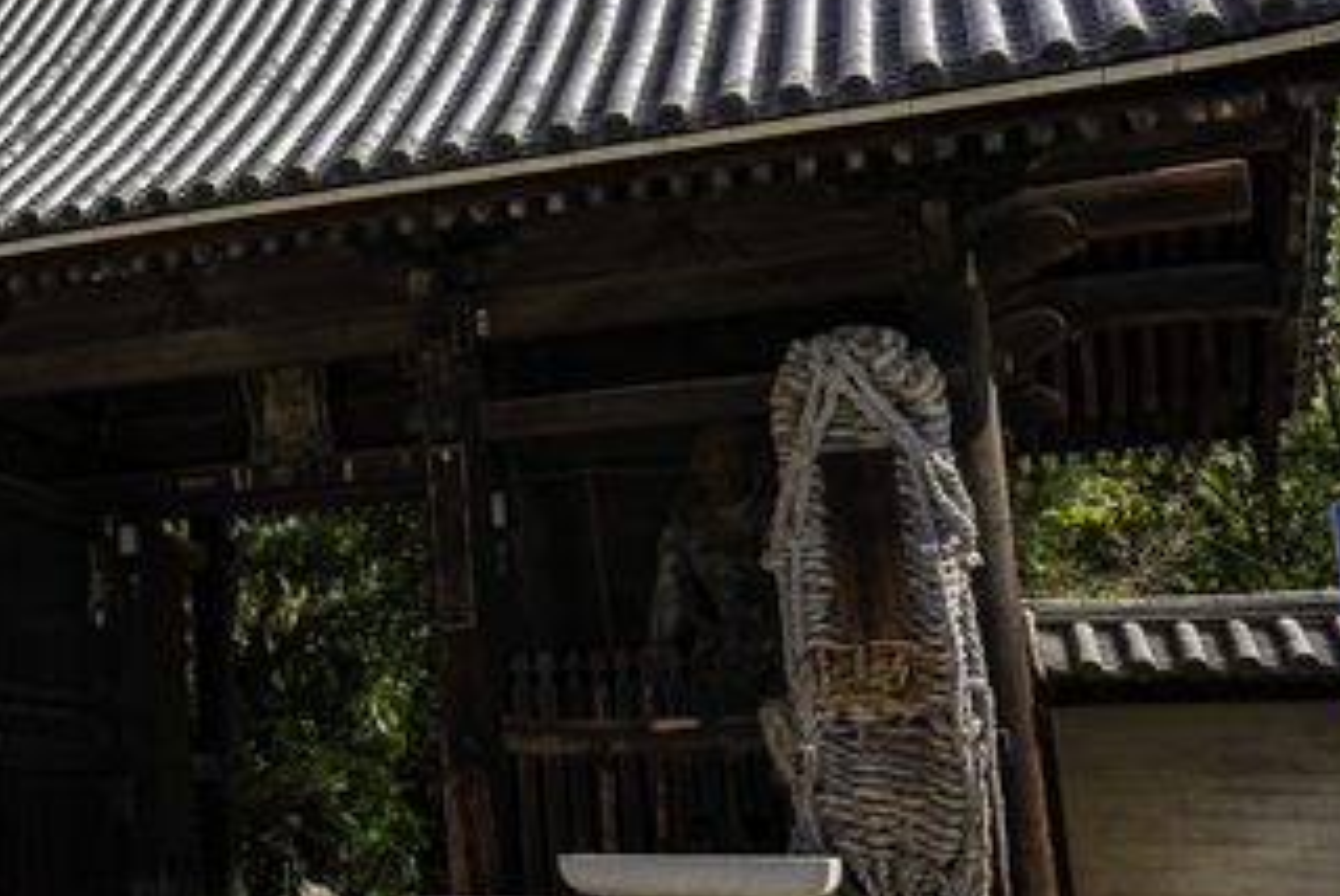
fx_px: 1863
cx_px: -281
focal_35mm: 50
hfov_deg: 32.5
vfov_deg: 26.5
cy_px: 180
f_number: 8
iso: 160
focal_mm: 20
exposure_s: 1/640
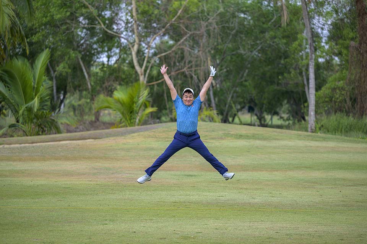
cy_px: 122
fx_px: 1376
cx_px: 184
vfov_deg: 10.2
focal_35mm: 135
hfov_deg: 15.2
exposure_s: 1/3200
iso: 250
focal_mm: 135
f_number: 2.8
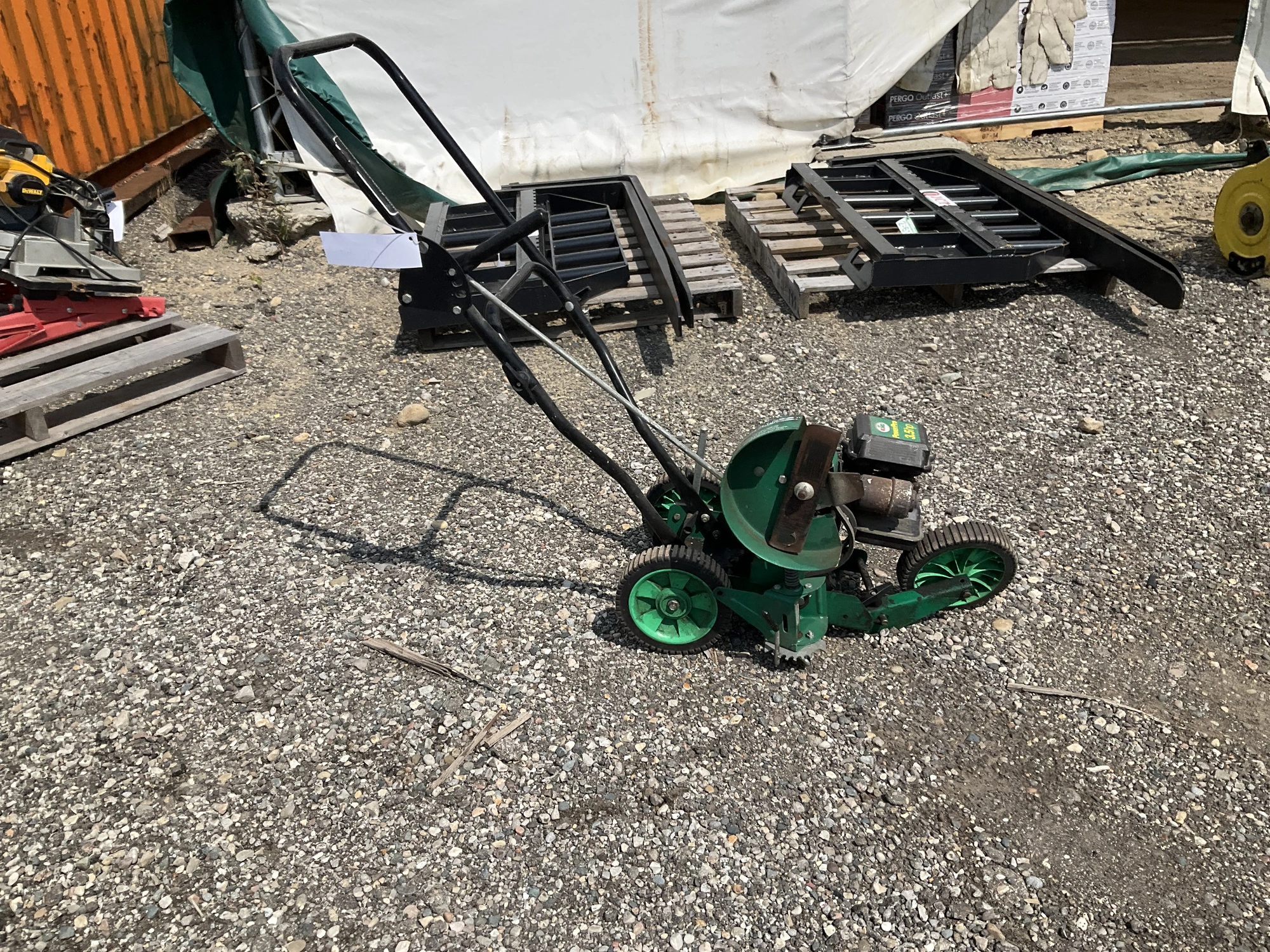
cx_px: 635
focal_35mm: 29
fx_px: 1064
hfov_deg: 61.7
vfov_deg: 48.2
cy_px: 476
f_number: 1.8
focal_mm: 3
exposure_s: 1/2959
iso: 25
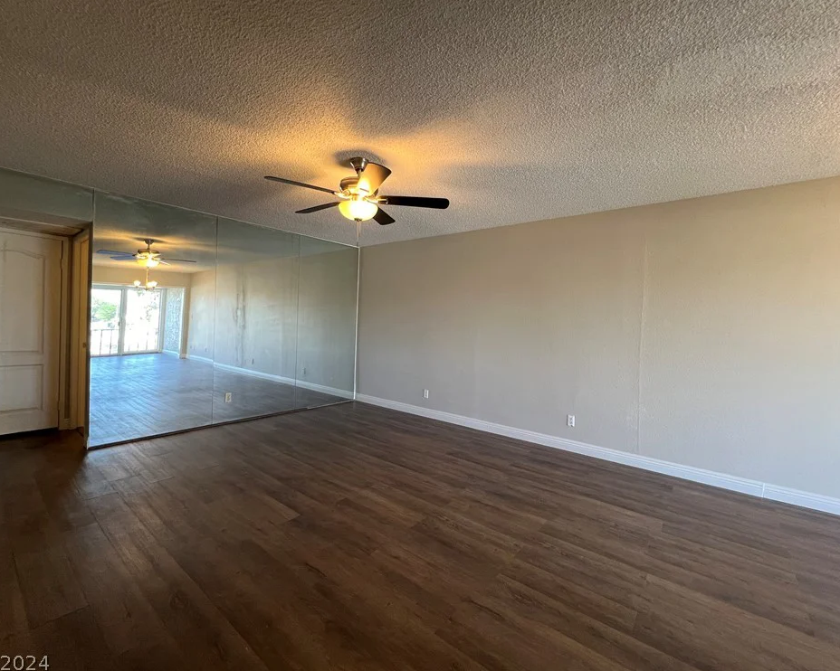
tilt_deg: -1.1
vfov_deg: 88.0
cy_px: 331
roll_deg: -1.8
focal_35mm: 14
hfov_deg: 100.7
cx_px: 415
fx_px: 348
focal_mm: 1.57
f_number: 1.8
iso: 160
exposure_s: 1/60
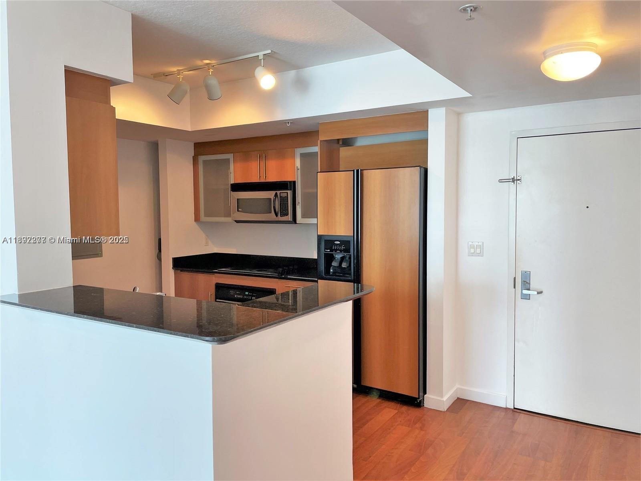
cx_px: 320
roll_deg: +0.4
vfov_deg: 53.1
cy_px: 240
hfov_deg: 67.3
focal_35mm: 26
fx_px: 481
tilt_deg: -3.8
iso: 125
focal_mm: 4.2
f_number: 1.6
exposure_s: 1/120
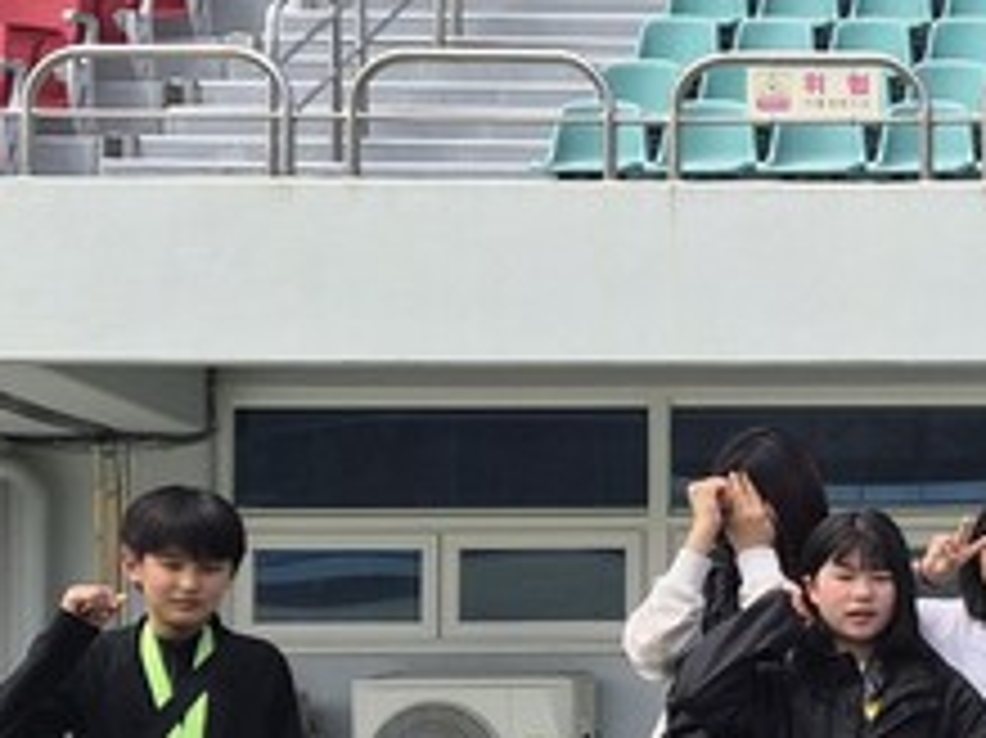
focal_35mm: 101
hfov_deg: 17.6
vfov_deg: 14.6
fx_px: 2875
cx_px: 1459
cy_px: 536
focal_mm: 5.4
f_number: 1.8
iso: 80
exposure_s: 1/5408
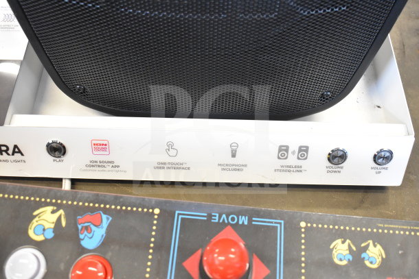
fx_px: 437
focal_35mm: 38
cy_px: 140
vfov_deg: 35.5
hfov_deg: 51.3
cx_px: 210
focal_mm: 25
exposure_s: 1/40
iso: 3200
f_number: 4
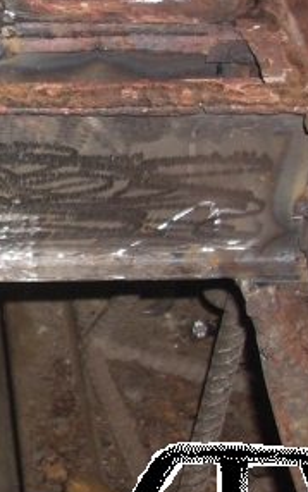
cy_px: 171
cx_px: -182
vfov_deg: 20.1
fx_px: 1382
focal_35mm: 103
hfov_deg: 12.0
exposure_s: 1/60
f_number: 2.8
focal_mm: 6.2
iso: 64
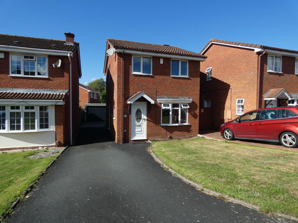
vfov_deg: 66.0
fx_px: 172
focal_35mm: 20
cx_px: 149
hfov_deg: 81.7
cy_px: 112
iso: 80
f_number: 3.2
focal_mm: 3.6
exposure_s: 1/1000
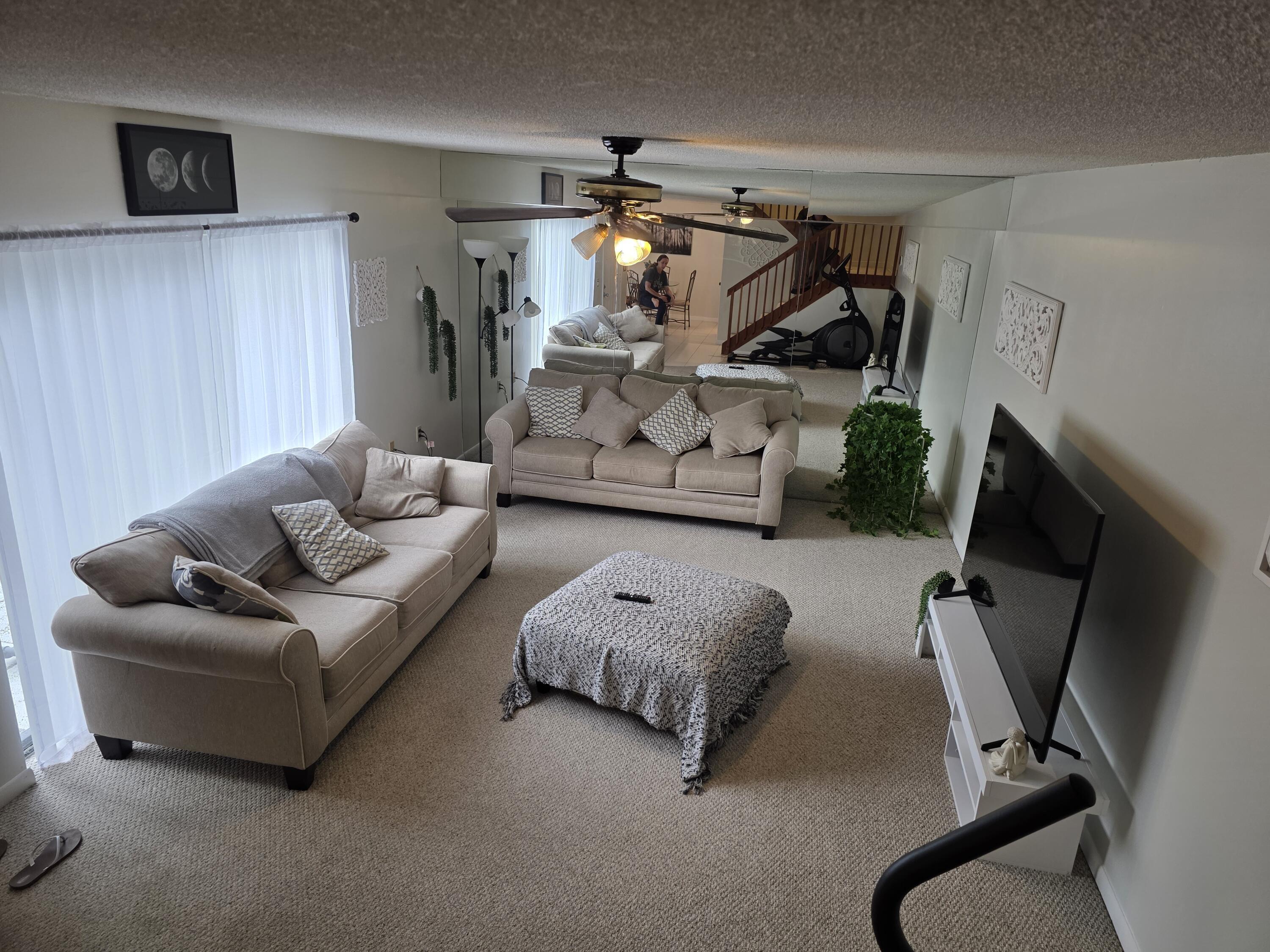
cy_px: 476
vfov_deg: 58.9
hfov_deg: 73.9
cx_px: 635
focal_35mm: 23
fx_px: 844
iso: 125
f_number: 1.7
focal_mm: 6.3
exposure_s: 1/120
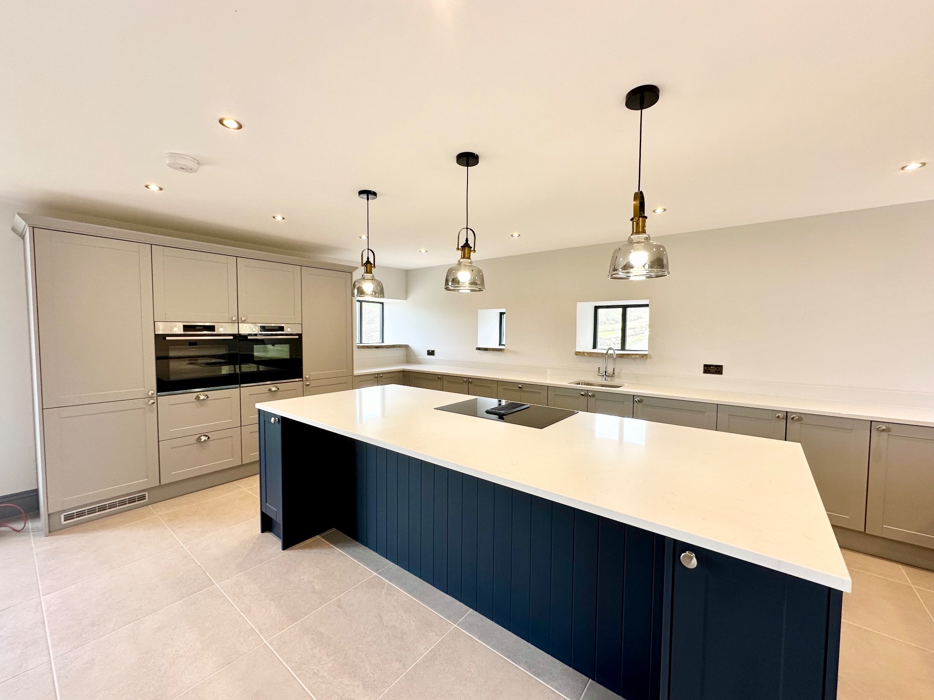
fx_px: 378
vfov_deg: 85.7
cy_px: 350
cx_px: 467
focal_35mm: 14
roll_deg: +0.2
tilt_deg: -3.5
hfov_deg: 102.1
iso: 80
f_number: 2.2
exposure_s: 1/99
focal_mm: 2.22
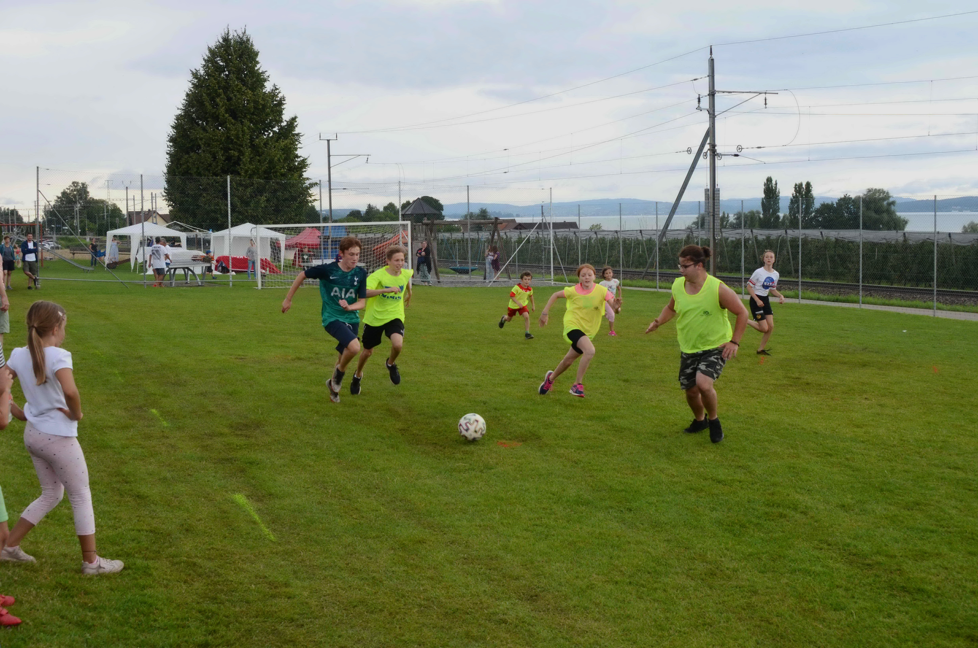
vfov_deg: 31.8
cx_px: 489
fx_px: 1139
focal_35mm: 42
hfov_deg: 46.5
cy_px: 324
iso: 800
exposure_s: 1/640
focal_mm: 28
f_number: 6.3
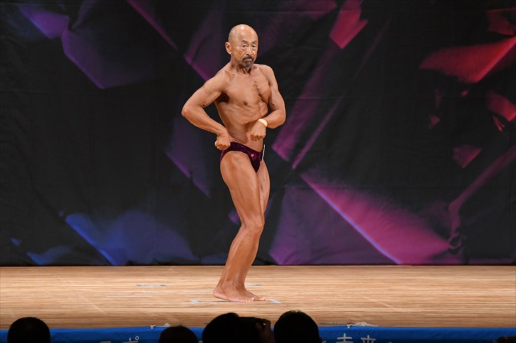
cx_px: 258
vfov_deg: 5.1
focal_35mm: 270
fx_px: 3868
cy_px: 172
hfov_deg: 7.6
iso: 3200
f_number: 5.6
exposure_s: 1/400
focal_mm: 180
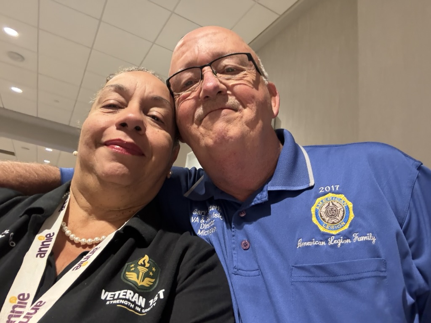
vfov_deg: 58.9
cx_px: 216
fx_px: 286
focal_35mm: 23
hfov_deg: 73.9
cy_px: 162
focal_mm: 2.69
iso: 320
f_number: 1.9
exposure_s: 1/40
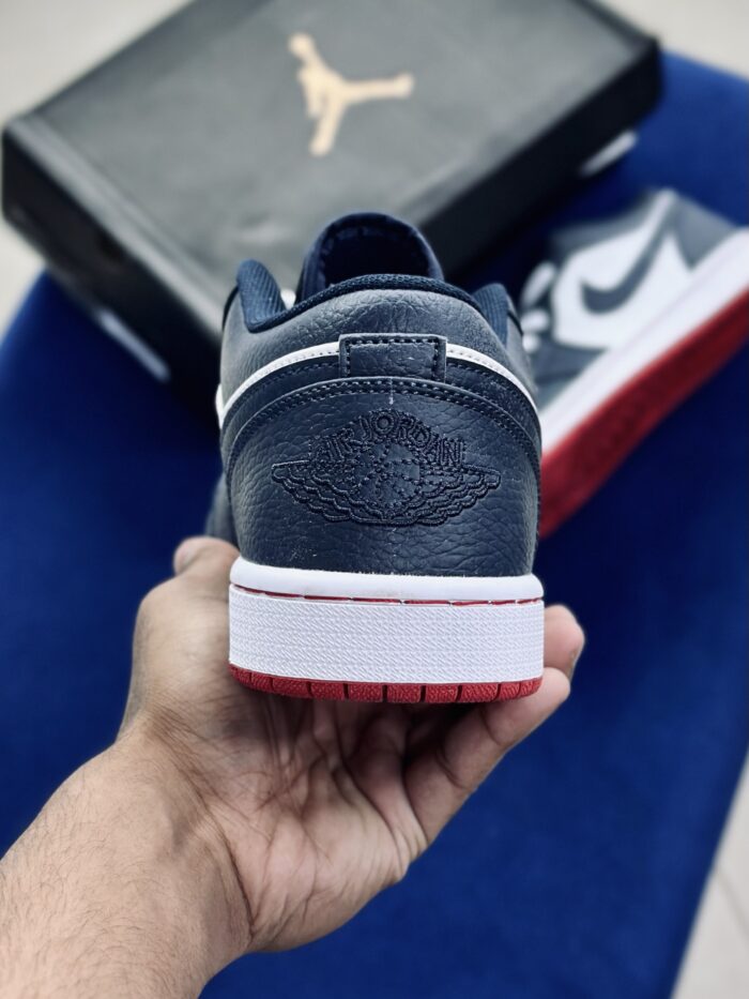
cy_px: 500
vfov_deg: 39.7
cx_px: 374
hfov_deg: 30.3
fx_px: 1384
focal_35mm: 48
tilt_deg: -62.0
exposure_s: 1/100
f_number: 1.78
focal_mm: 6.86
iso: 125
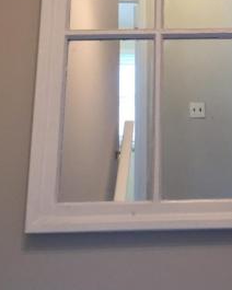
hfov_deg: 18.3
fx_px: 704
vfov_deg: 22.2
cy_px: -16
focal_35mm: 82
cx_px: 222
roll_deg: -0.3
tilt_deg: +21.2
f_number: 2.2
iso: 50
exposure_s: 1/30
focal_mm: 4.15
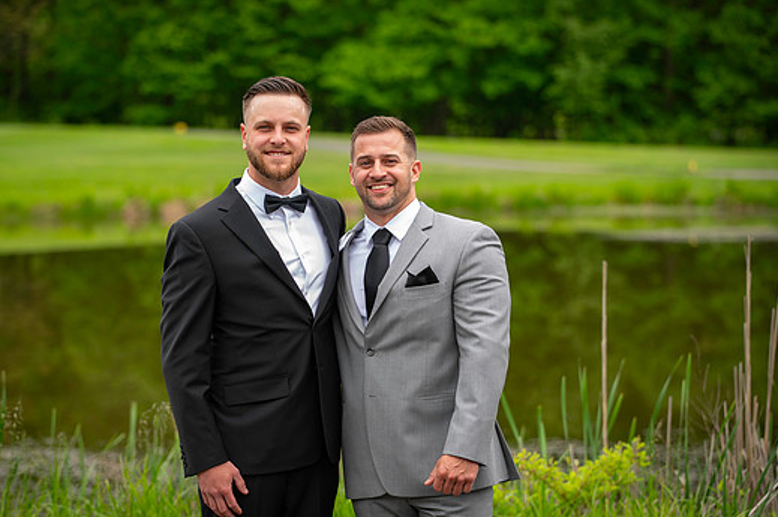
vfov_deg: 12.0
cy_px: 256
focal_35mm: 114
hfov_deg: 18.0
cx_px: 351
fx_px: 2461
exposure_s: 1/250
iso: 64
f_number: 2.8
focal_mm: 102
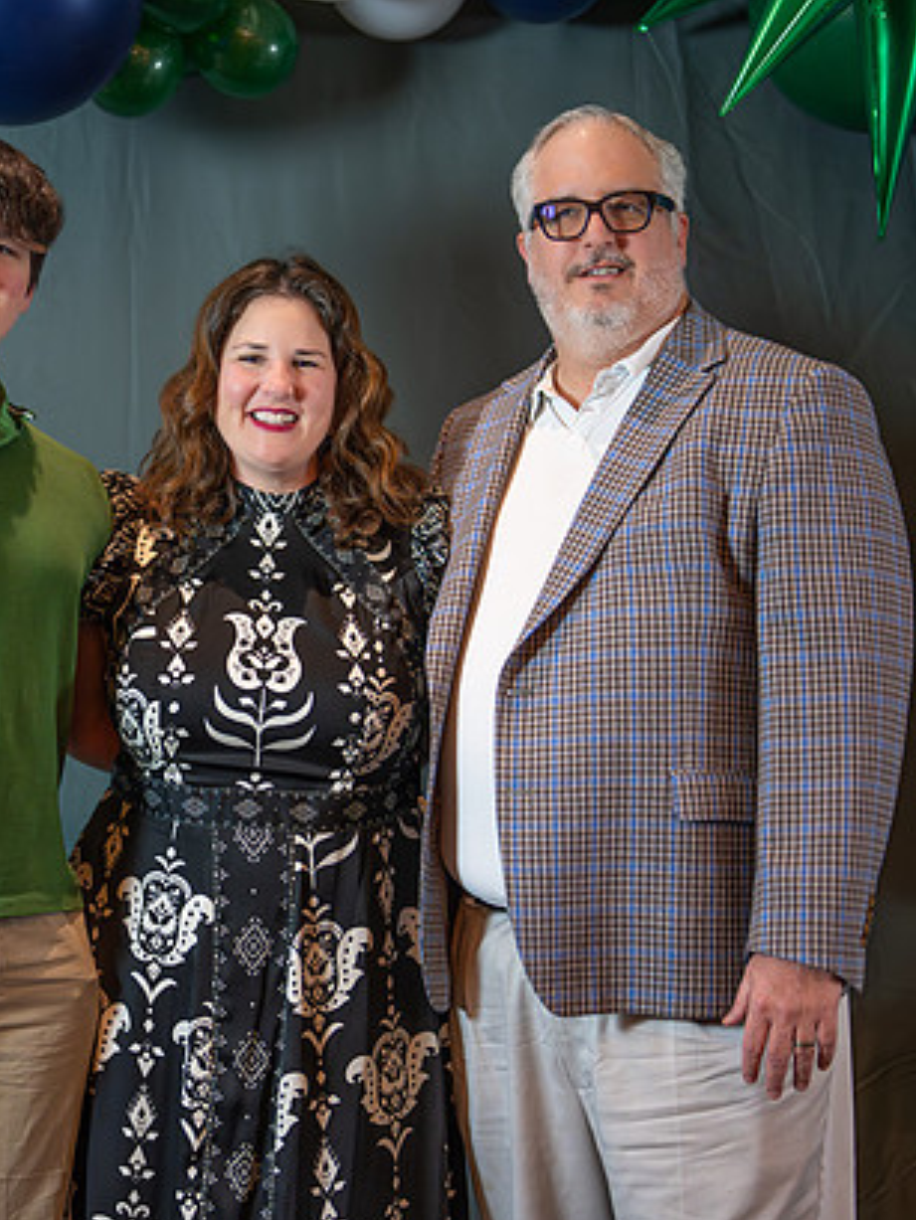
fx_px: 2680
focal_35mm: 76
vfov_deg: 25.7
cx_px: 290
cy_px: 611
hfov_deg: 19.3
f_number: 1.2
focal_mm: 50
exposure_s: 1/400
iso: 1000
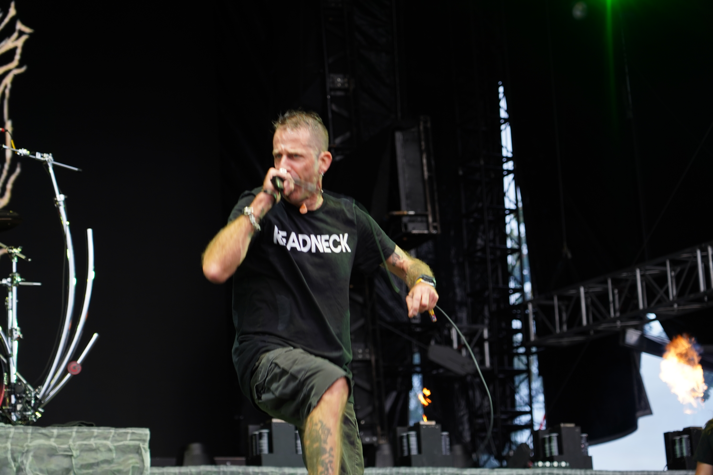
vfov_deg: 15.2
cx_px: 356
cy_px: 238
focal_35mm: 90
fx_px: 1782
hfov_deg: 22.6
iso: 320
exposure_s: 1/100
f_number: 4
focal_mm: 90
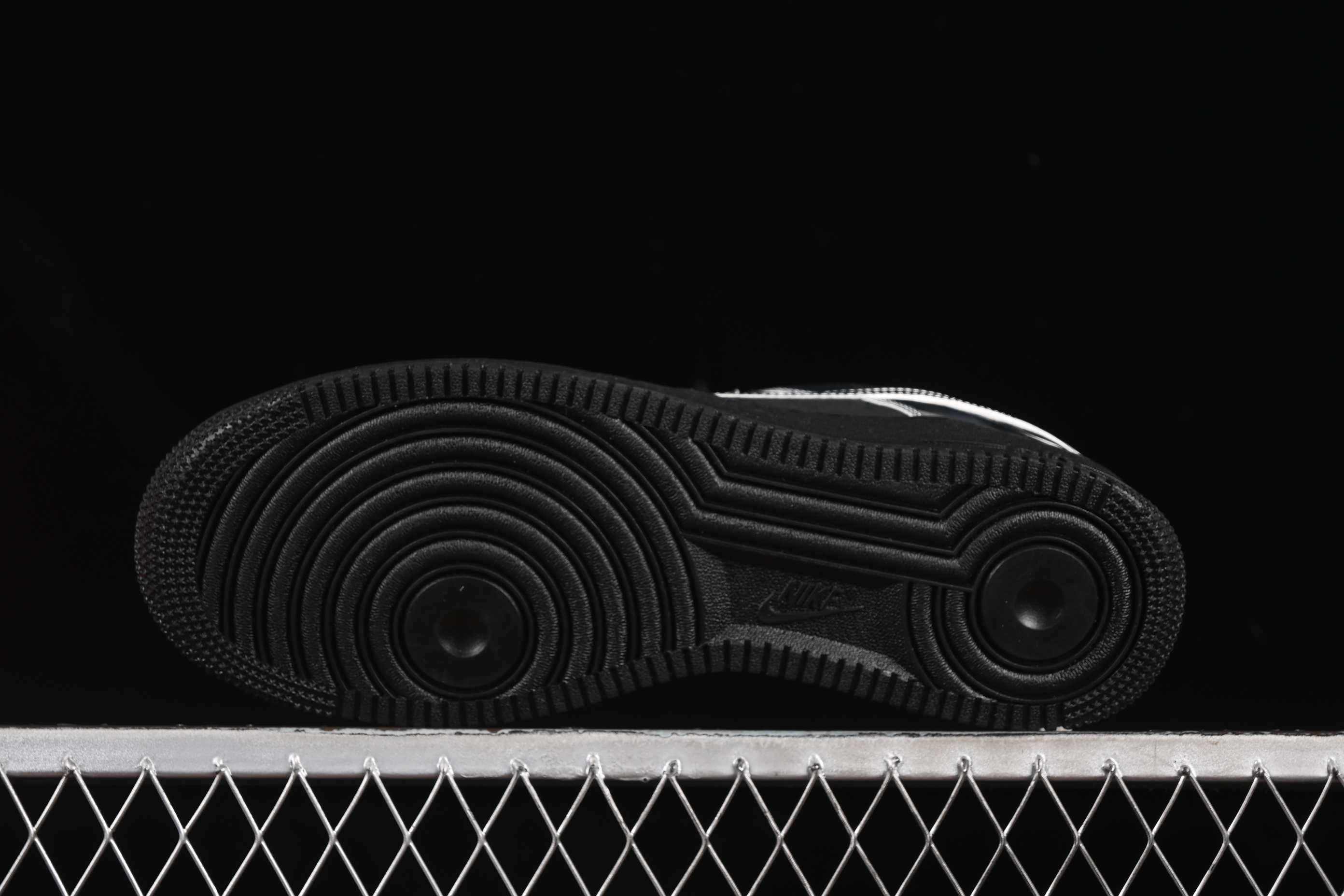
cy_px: 448
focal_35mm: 75
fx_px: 2800
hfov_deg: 27.0
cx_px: 672
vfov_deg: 18.2
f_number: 6.3
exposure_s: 1/60
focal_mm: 50
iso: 160
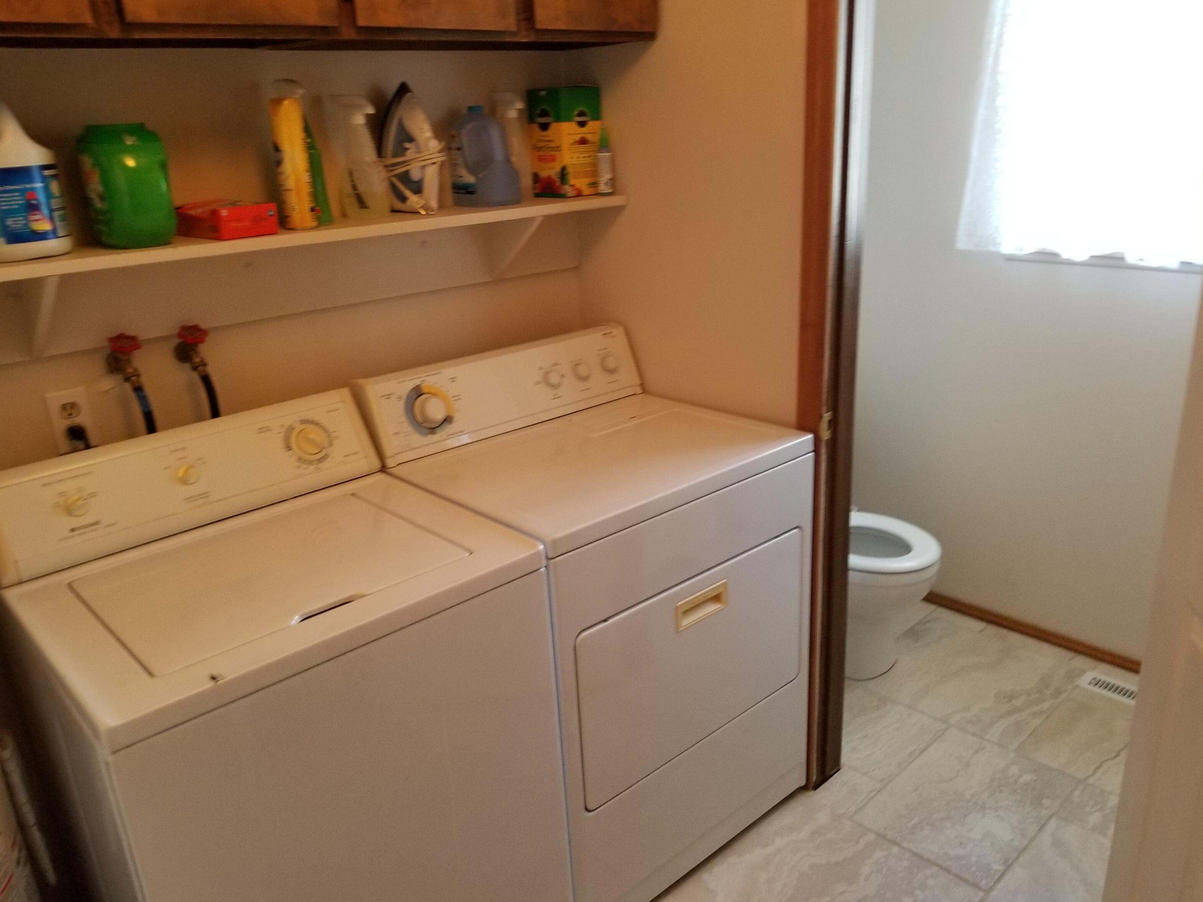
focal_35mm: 27
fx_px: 938
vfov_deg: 51.4
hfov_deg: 65.3
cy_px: 448
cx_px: 619
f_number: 1.7
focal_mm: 4.25
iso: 160
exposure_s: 1/40
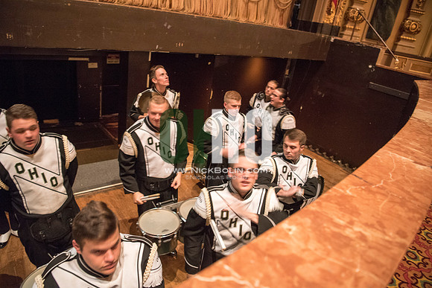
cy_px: 144
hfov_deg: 73.7
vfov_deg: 53.2
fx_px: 288
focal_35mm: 24
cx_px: 216
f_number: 2.8
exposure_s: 1/25
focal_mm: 24
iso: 4000
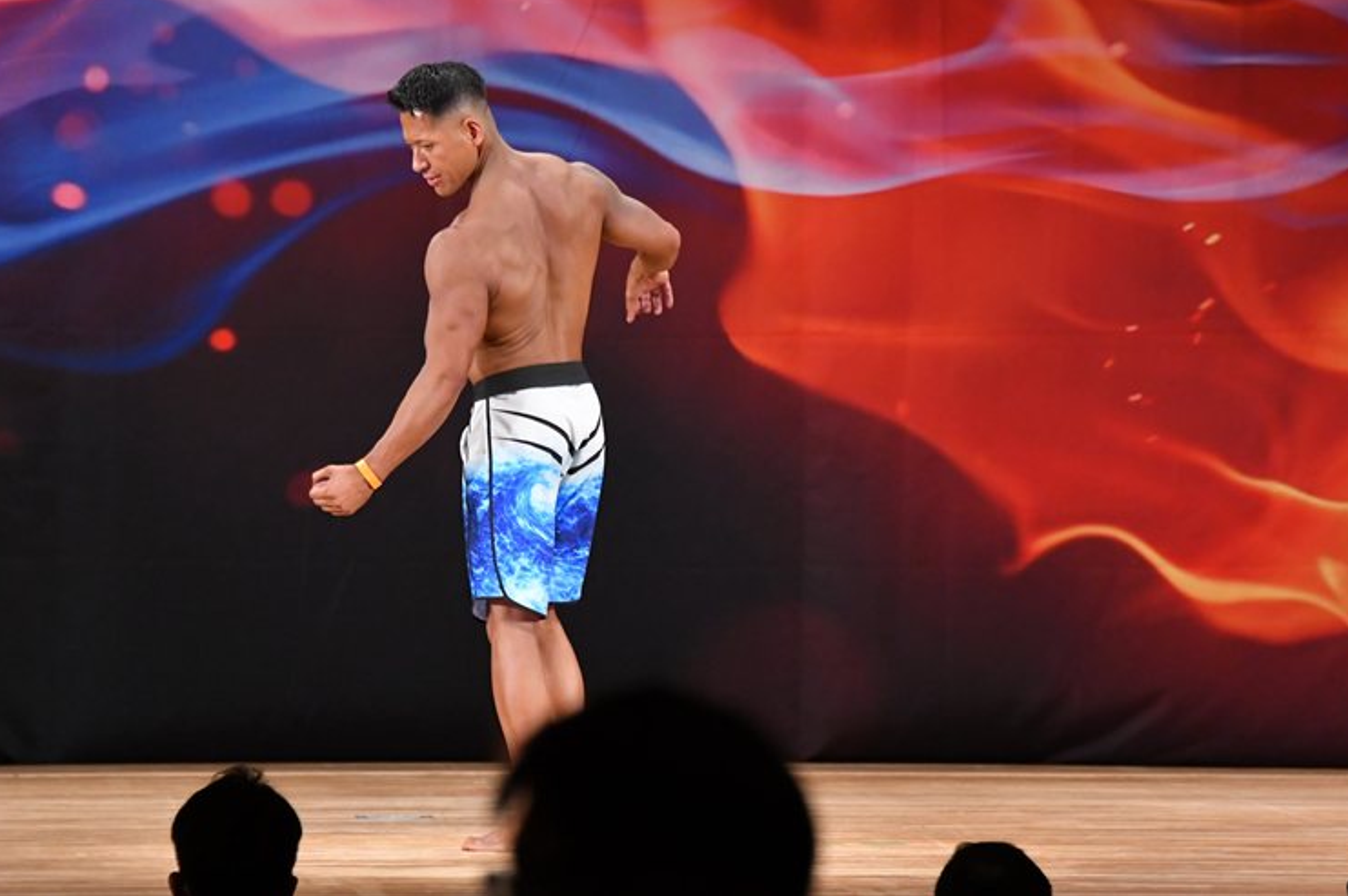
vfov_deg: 5.5
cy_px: 429
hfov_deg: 8.2
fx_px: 9392
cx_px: 683
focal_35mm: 251
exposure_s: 1/400
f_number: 5.6
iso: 3600
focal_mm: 160
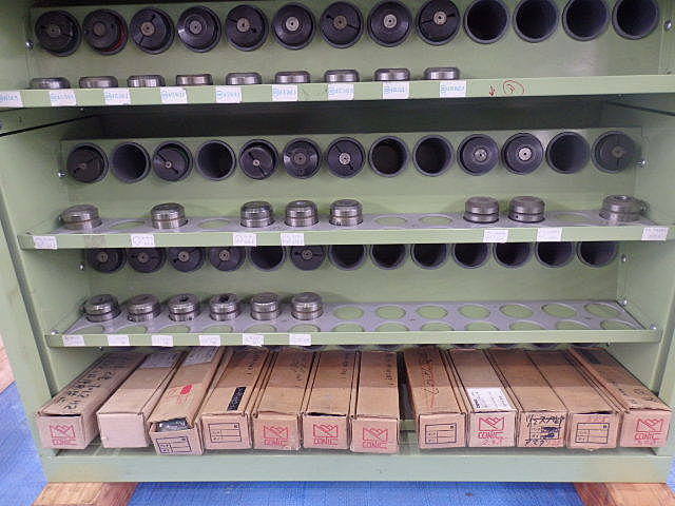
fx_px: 487
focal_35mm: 25
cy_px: 253
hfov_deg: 69.4
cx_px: 338
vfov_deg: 54.9
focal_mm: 4.5
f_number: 3
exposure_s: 1/30
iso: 400
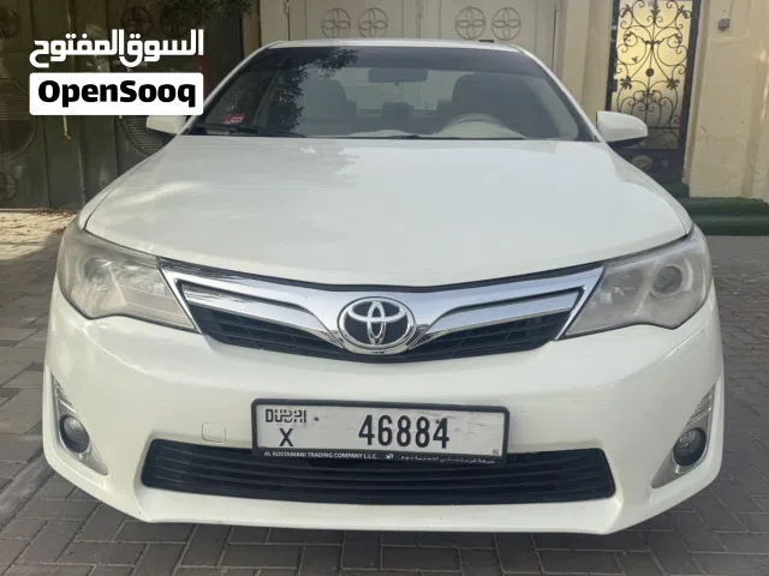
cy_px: 288
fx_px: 533
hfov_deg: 71.6
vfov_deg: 56.8
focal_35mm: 24
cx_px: 384
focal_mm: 6.76
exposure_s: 1/2907
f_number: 1.78
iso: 80
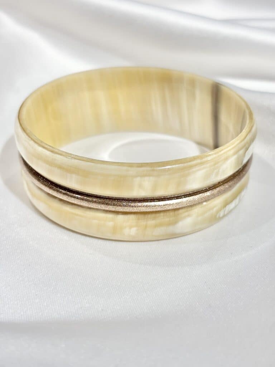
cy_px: 184
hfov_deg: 28.0
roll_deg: +3.9
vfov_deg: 36.8
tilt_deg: -29.4
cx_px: 138
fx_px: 551
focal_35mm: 52
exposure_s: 1/227
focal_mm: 5.96
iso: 32
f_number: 1.6
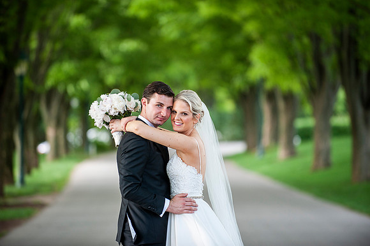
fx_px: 2054
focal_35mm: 200
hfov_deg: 10.3
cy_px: 123
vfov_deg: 6.9
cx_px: 185
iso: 640
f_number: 2.8
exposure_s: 1/640
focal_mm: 200
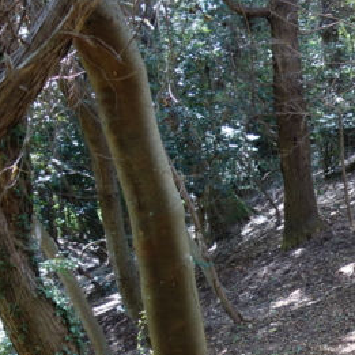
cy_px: 281
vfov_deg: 23.3
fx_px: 847
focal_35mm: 73
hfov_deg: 21.7
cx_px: 443
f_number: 1.8
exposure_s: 1/125
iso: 400
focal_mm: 10.4
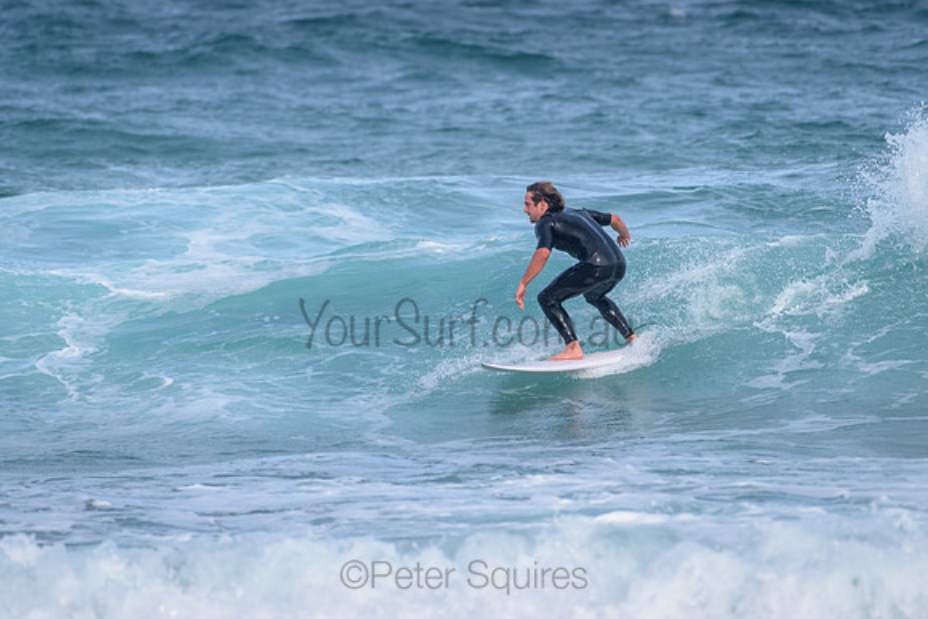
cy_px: 241
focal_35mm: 613
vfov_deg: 2.2
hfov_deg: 3.4
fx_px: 15798
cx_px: 518
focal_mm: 500
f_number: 5.6
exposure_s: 1/2000
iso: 280
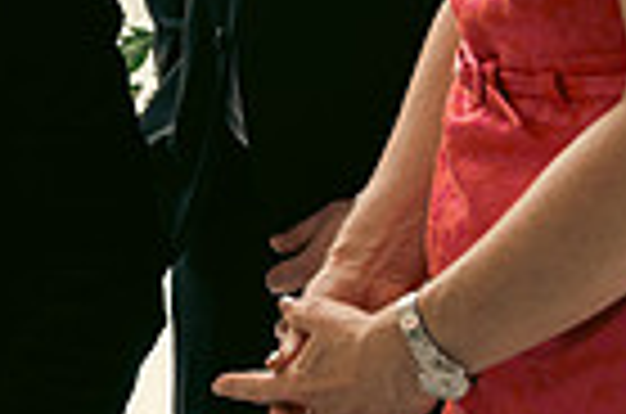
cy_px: -83
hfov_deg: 12.1
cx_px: -414
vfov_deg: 8.5
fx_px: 2759
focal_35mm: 159
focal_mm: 38
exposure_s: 1/160
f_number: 3.5
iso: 125
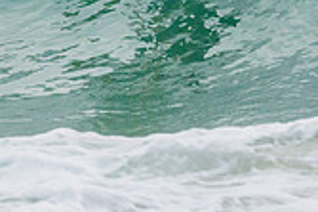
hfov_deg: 0.8
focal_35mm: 2439
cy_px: -84
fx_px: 21523
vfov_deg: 0.6
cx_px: 102
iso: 1100
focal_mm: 510
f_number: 11
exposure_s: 1/2000
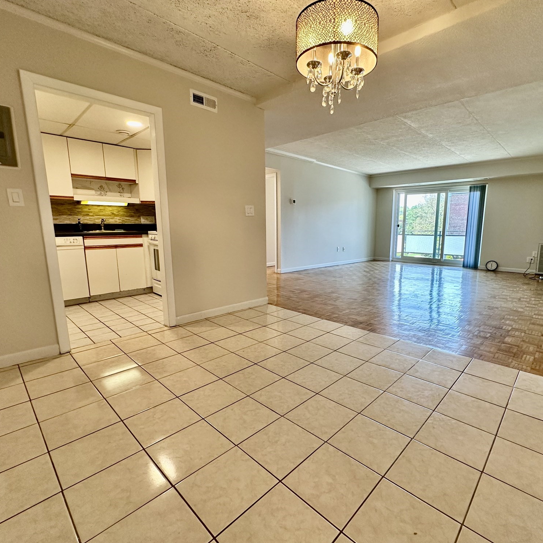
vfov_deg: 84.0
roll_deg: -0.8
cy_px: 274
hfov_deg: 83.6
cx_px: 304
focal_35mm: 17
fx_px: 302
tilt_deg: -9.3
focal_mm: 2.22
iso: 200
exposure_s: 1/120
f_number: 2.2
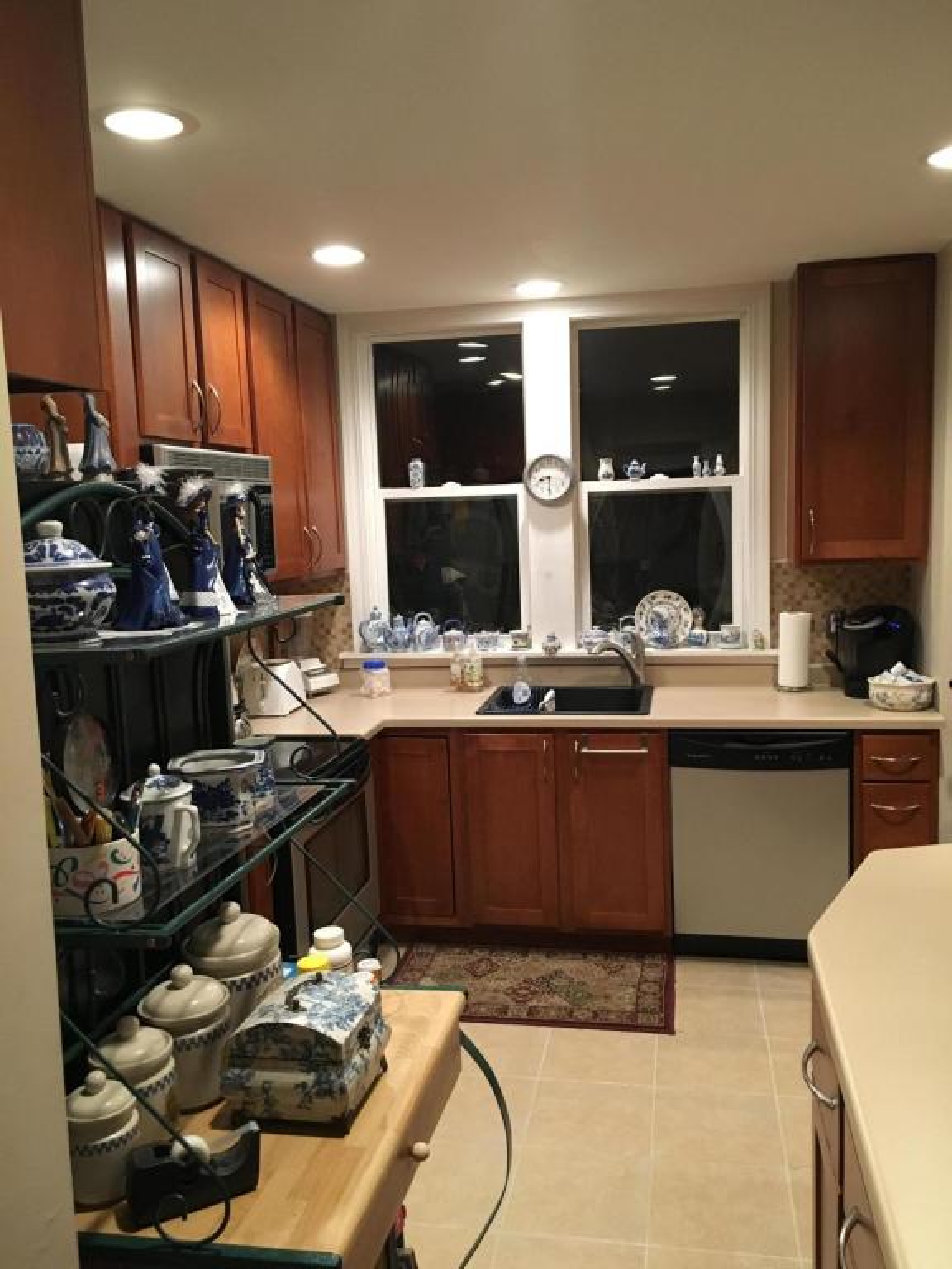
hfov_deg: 48.2
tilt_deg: -6.3
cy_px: 634
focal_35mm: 29
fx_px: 1063
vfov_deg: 61.7
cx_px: 476
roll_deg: +2.0
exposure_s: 1/30
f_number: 2.2
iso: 200
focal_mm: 4.15
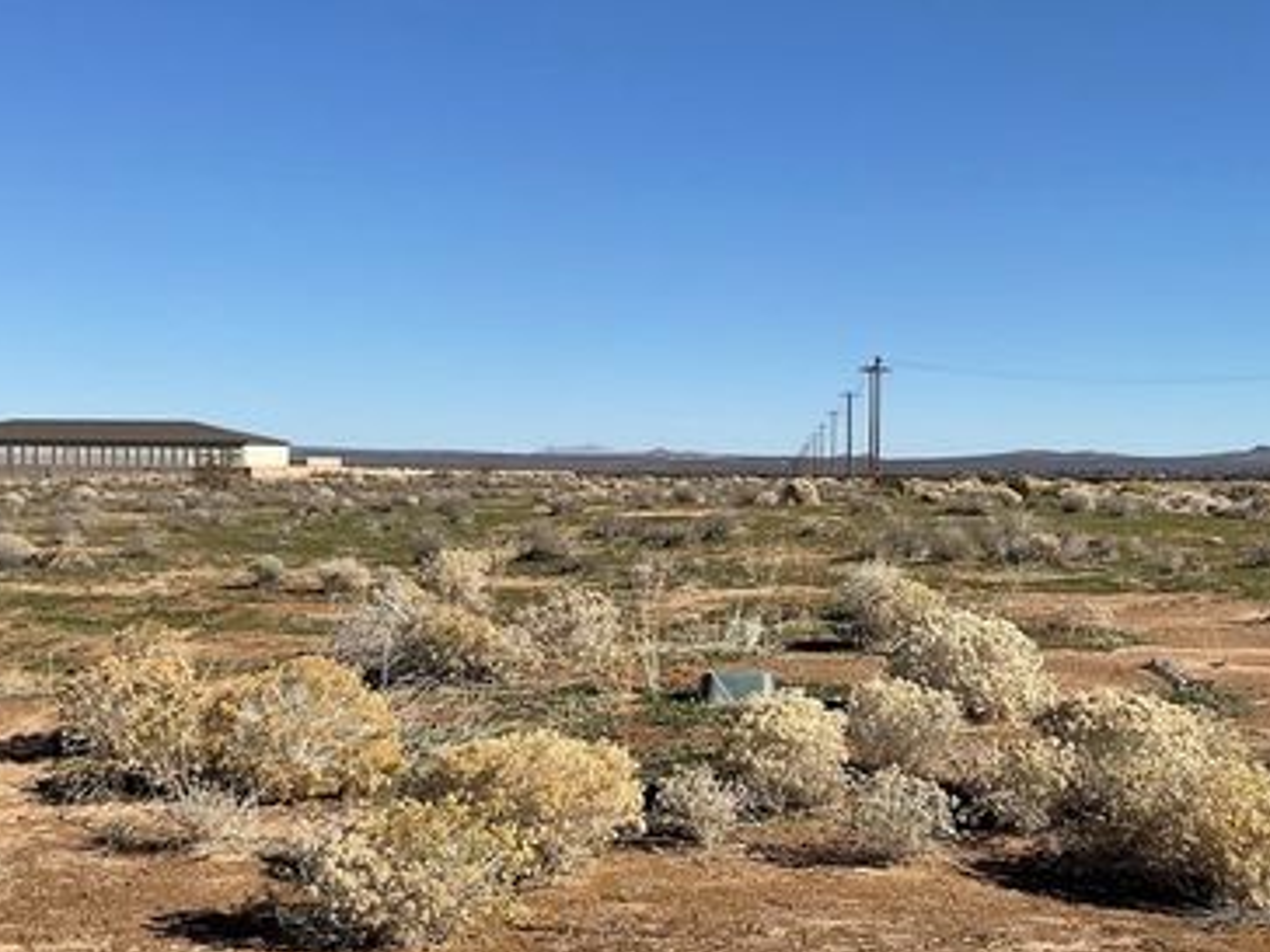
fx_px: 1871
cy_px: 492
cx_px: 726
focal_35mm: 51
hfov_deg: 37.4
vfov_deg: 28.6
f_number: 1.8
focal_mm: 3
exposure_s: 1/3322
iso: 20
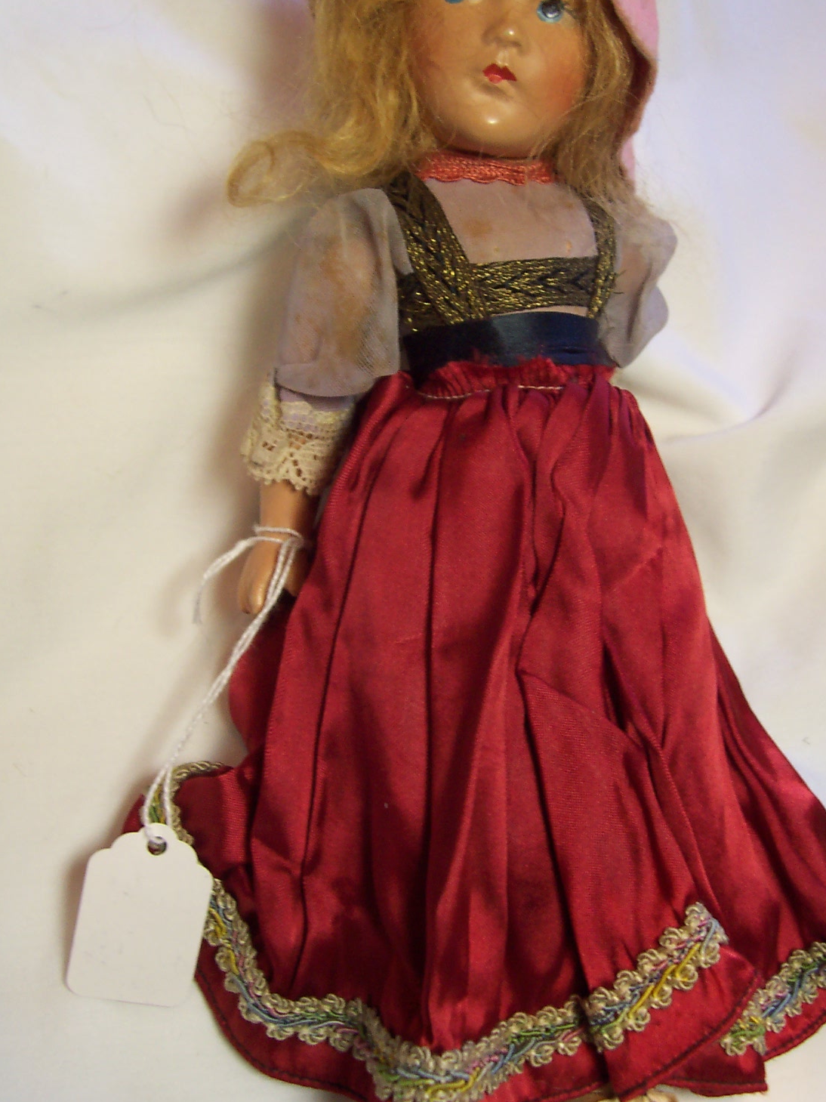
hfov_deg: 34.3
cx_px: 467
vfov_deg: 44.7
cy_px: 486
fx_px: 1336
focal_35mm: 42
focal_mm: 5.6
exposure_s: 1/30
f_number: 2.8
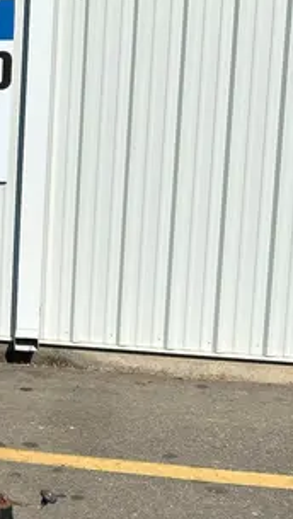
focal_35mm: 68
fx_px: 937
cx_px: -131
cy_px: 263
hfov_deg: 16.4
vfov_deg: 31.0
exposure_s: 1/8696
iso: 50
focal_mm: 5.7
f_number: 1.5
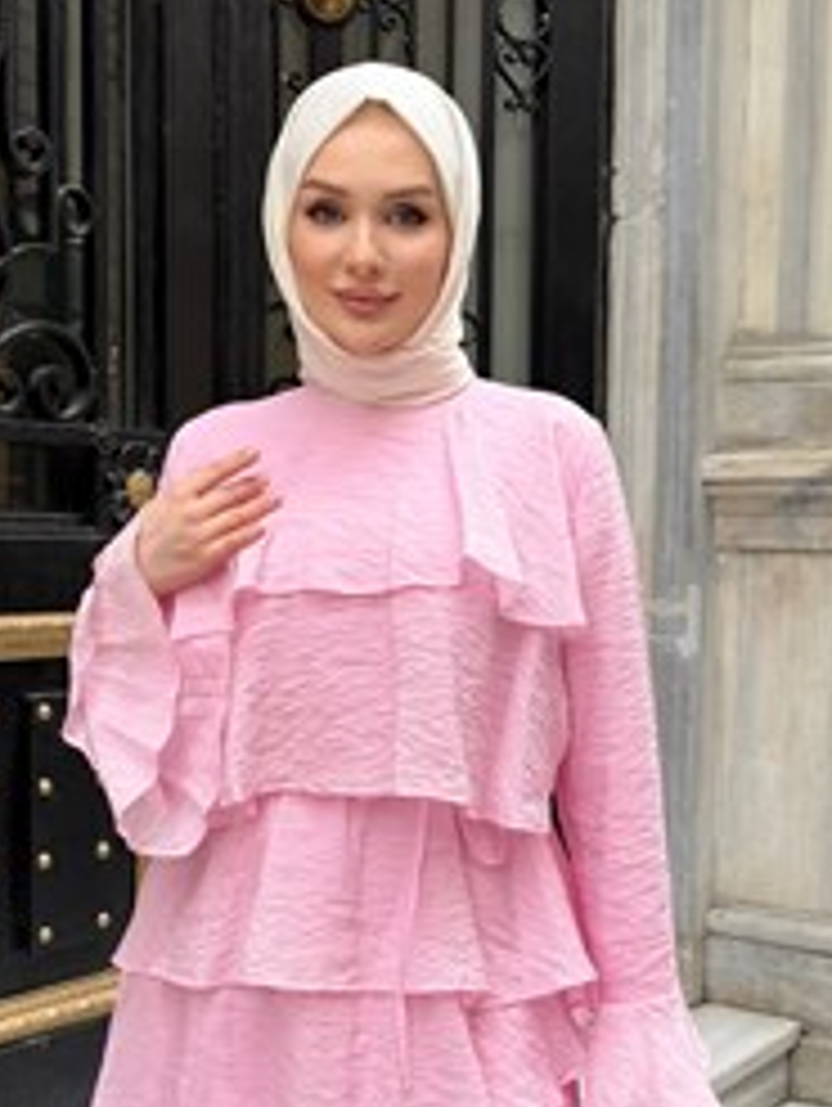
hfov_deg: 28.1
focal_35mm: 52
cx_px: 378
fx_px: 1664
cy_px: 596
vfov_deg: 36.8
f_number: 1.78
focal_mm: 6.76
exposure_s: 1/920
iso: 80
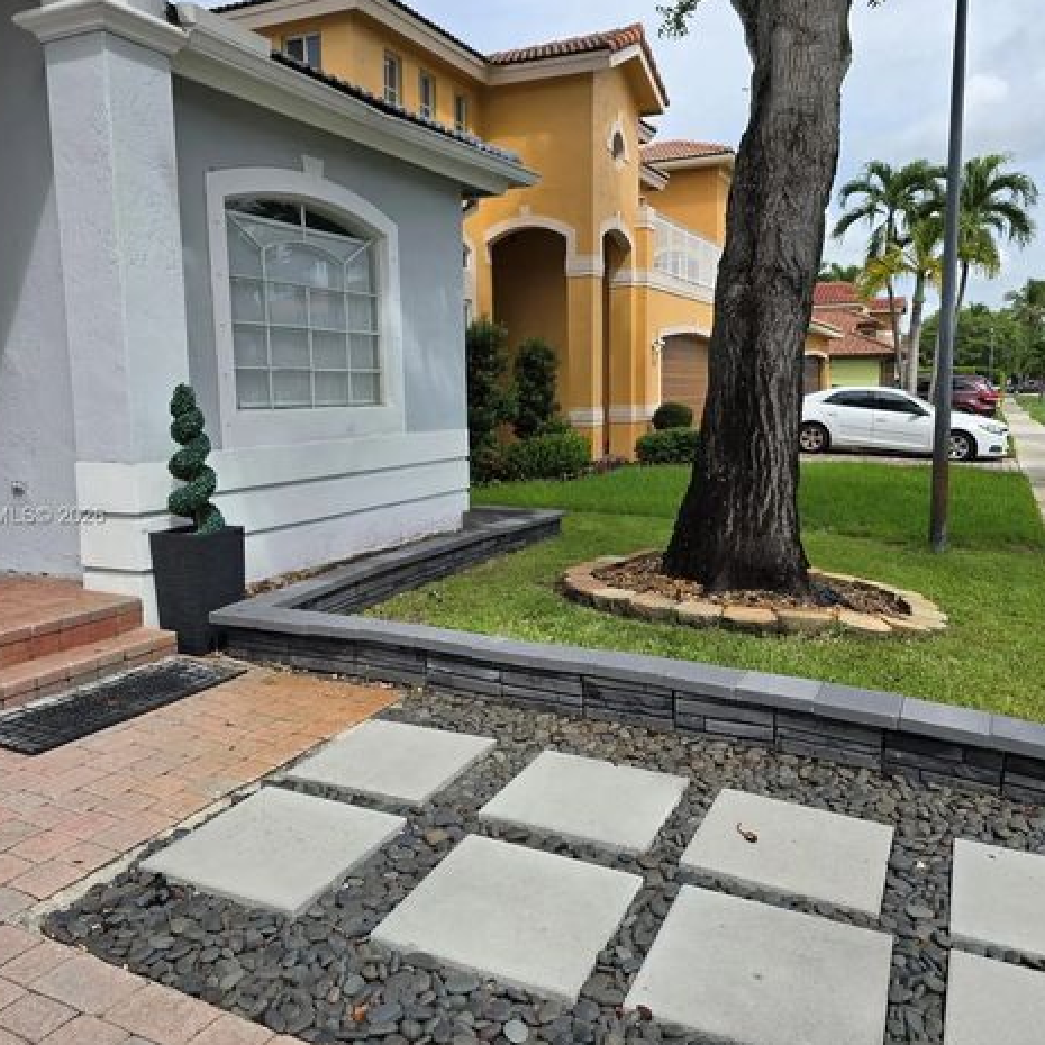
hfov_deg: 57.3
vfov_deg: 57.3
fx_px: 956
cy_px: 517
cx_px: 544
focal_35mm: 28
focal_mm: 6.3
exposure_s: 1/767
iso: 12
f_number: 1.7
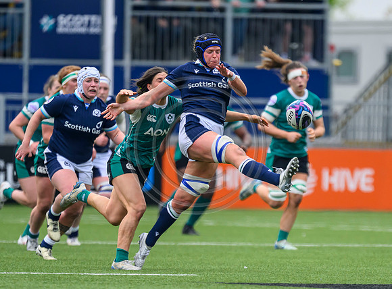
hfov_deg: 2.0
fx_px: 11133
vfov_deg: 1.5
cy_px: 199
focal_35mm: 989
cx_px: 243
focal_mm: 560
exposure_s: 1/4000
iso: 1250
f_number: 4
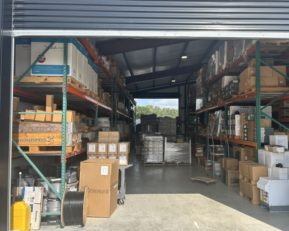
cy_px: 119
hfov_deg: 62.1
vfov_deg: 51.5
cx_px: 156
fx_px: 239
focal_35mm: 28
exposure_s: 1/2299
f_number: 1.5
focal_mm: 5.7
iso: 50
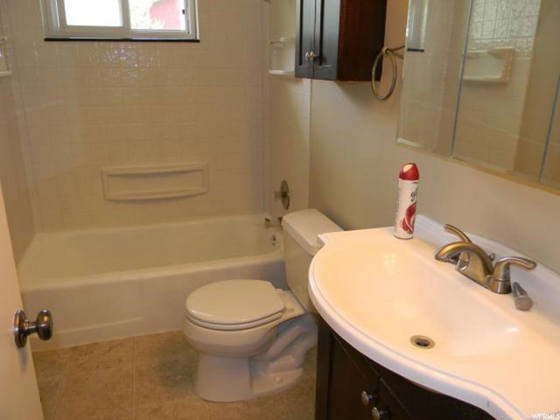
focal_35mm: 28
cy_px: 210
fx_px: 453
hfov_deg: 63.4
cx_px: 280
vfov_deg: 49.7
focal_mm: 5
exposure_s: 1/30
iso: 135
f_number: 3.5
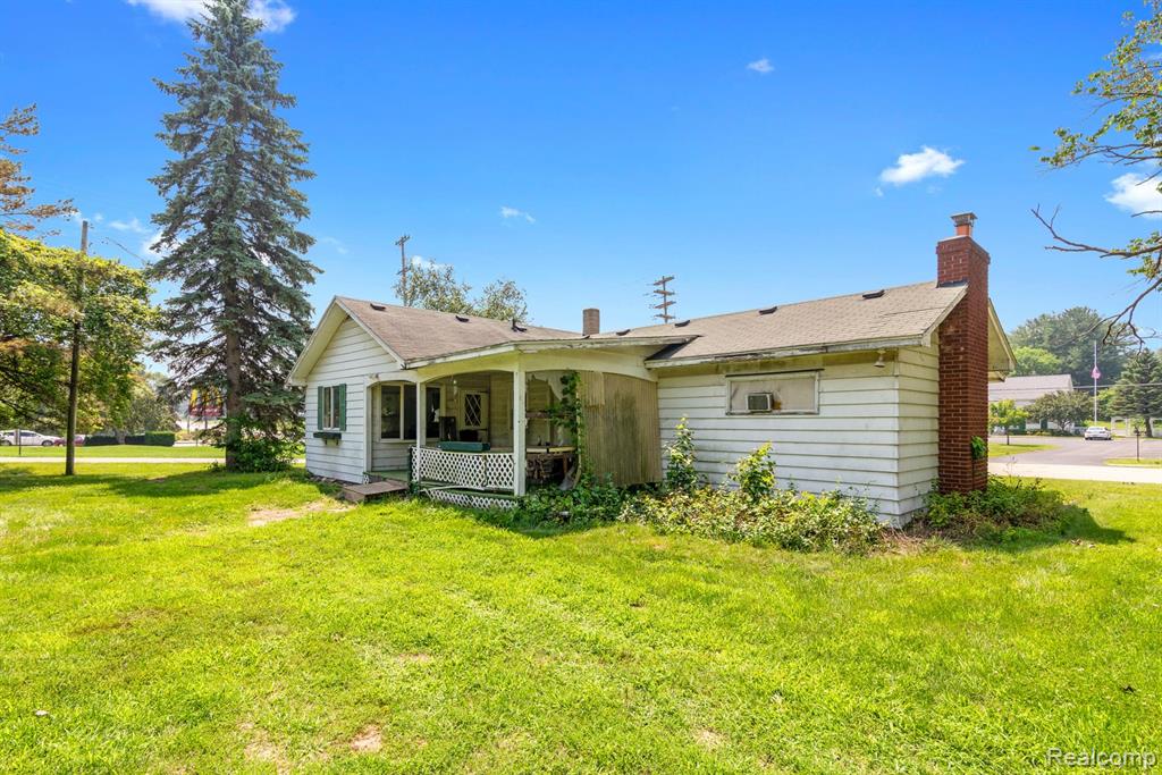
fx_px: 549
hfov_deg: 93.3
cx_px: 581
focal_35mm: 17
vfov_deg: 70.5
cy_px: 388
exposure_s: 1/400
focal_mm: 17
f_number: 8
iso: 400
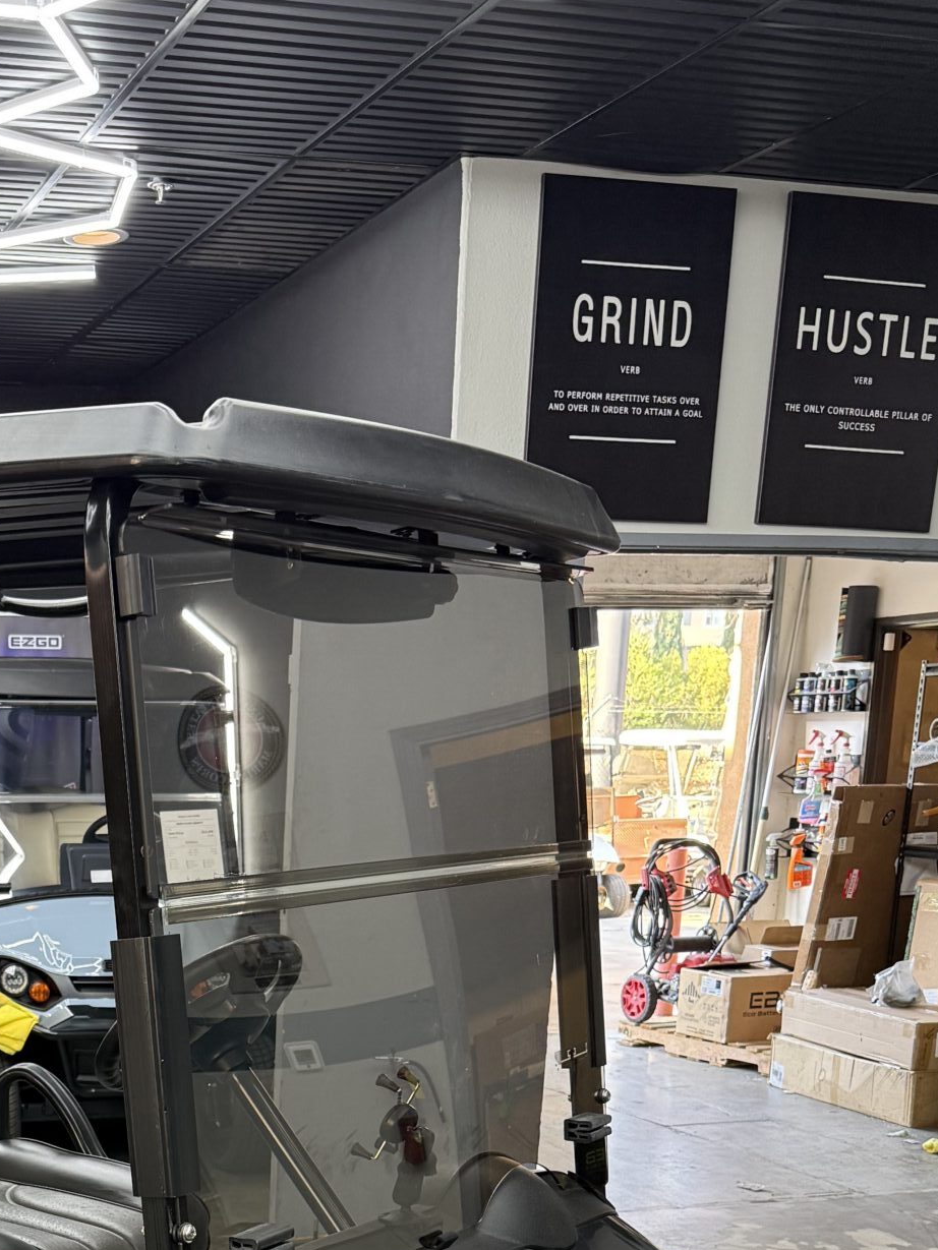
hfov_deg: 27.8
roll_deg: -0.1
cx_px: 50
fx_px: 1806
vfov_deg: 34.9
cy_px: 1229
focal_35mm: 50
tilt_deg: -12.3
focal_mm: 6.76
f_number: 1.78
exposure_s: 1/64
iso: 200
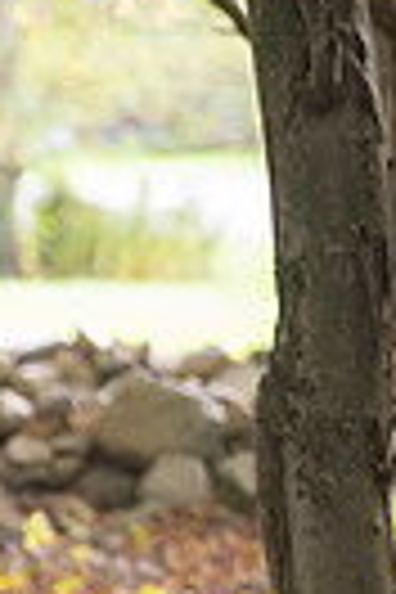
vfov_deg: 3.7
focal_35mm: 559
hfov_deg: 2.4
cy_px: 513
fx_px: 9223
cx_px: -648
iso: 1600
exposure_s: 1/80
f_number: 3.2
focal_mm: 125
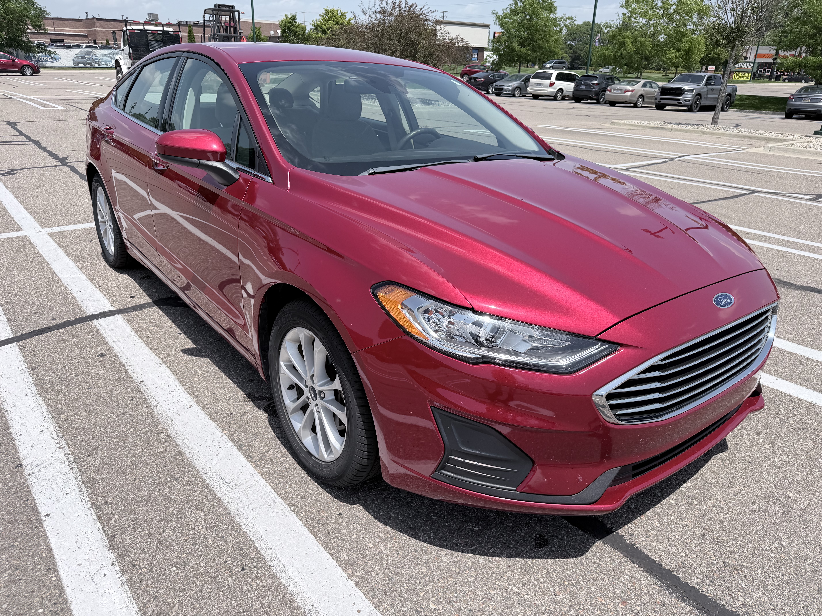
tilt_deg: -24.8
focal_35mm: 24
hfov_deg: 71.6
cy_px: 308
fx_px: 570
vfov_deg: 56.8
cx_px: 411
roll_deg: -1.8
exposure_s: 1/4673
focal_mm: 6.76
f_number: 1.78
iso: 80
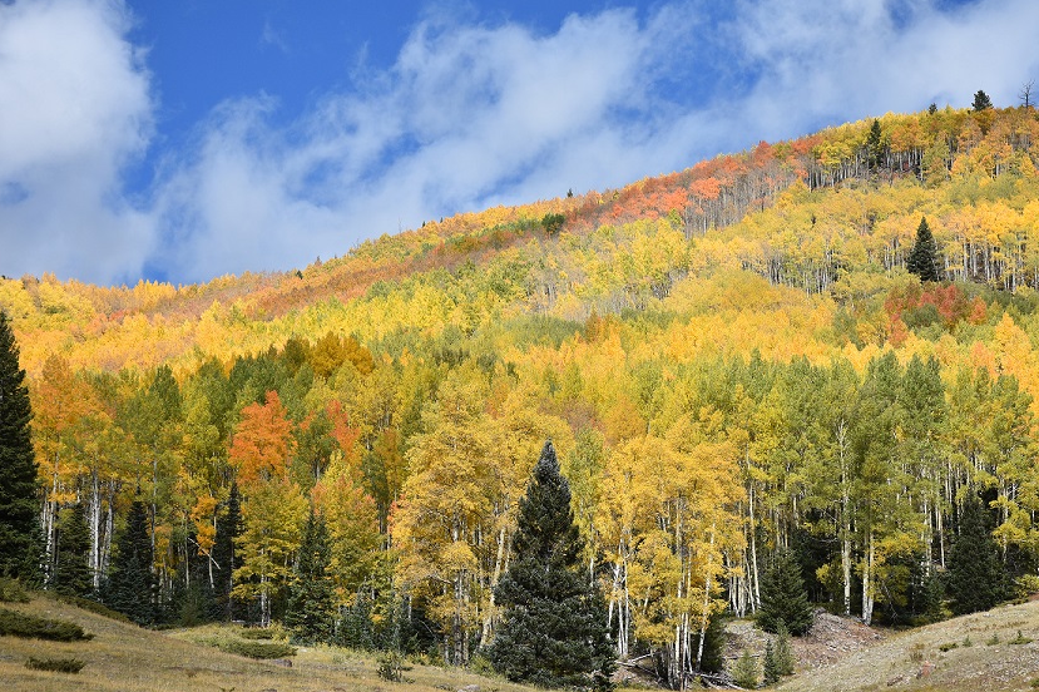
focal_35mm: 101
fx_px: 2914
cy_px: 366
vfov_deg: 13.5
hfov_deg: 20.2
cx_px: 560
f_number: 8
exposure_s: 1/1000
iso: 250
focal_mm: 62
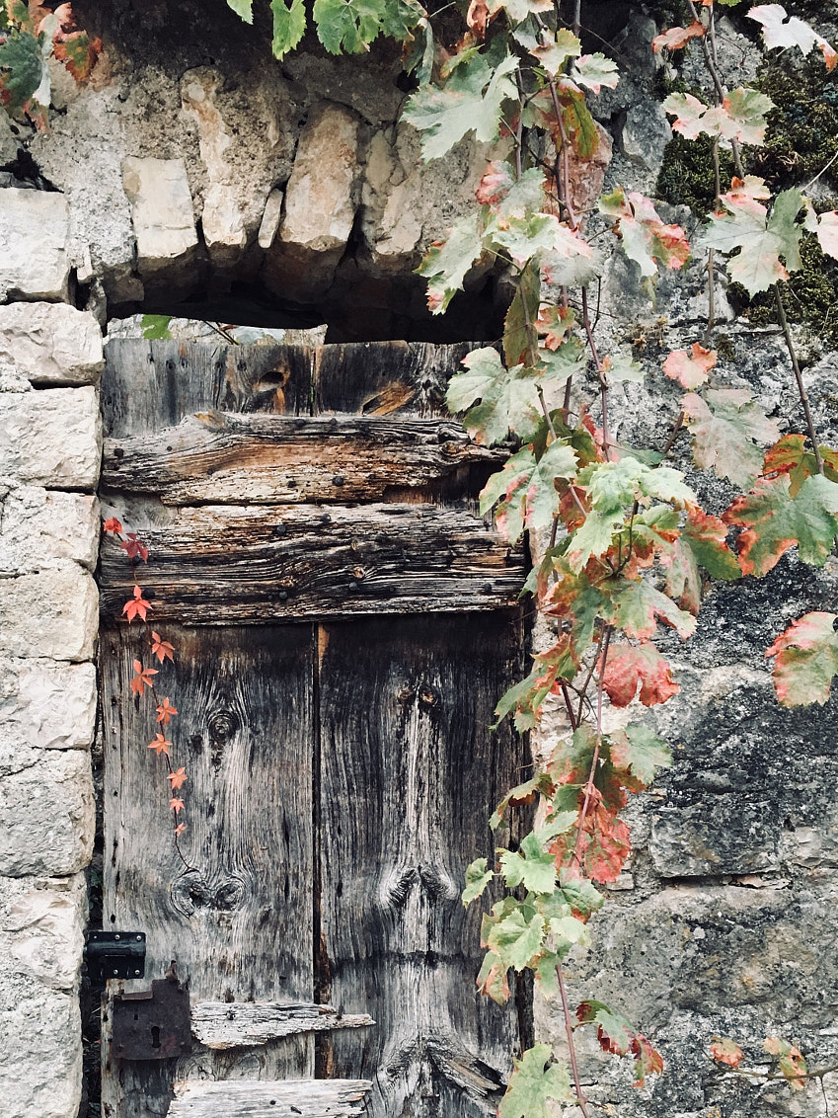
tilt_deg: -1.4
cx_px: 347
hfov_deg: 35.0
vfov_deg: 45.3
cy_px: 718
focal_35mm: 41
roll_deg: -1.7
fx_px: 1323
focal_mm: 4.15
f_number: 2.2
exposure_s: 1/33
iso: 50
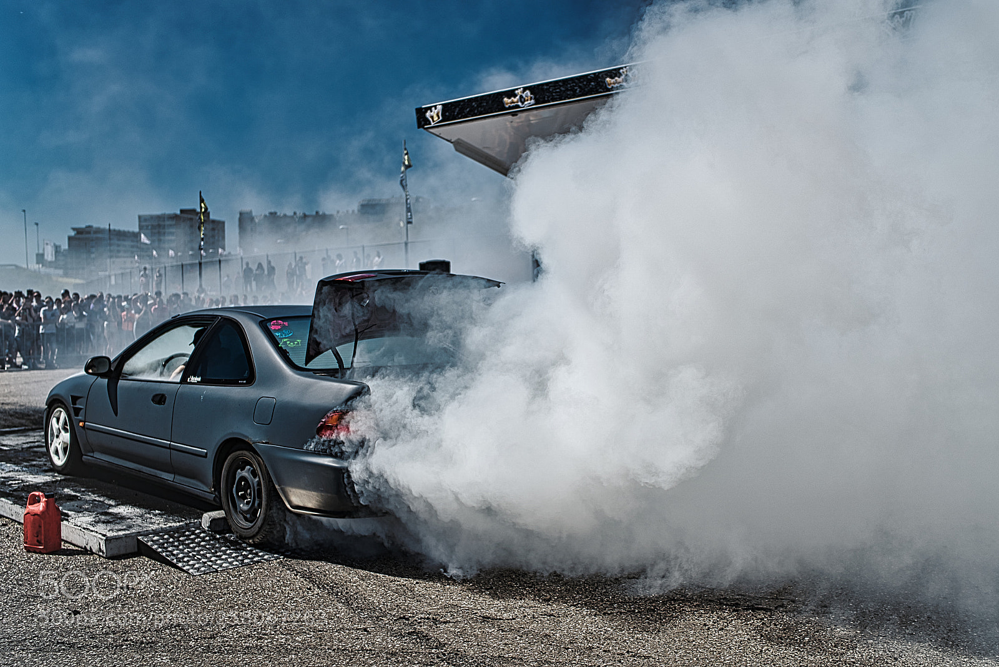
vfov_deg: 37.9
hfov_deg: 54.4
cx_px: 500
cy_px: 334
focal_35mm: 35
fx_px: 972
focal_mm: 35
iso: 100
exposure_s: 1/1600
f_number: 2.8
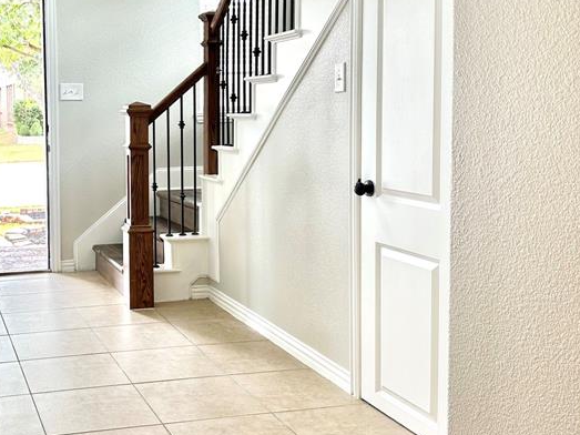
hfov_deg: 38.8
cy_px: 164
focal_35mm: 47
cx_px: 109
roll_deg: +0.8
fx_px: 787
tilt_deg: -3.8
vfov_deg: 30.7
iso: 80
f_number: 1.78
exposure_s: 1/120
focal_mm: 6.86
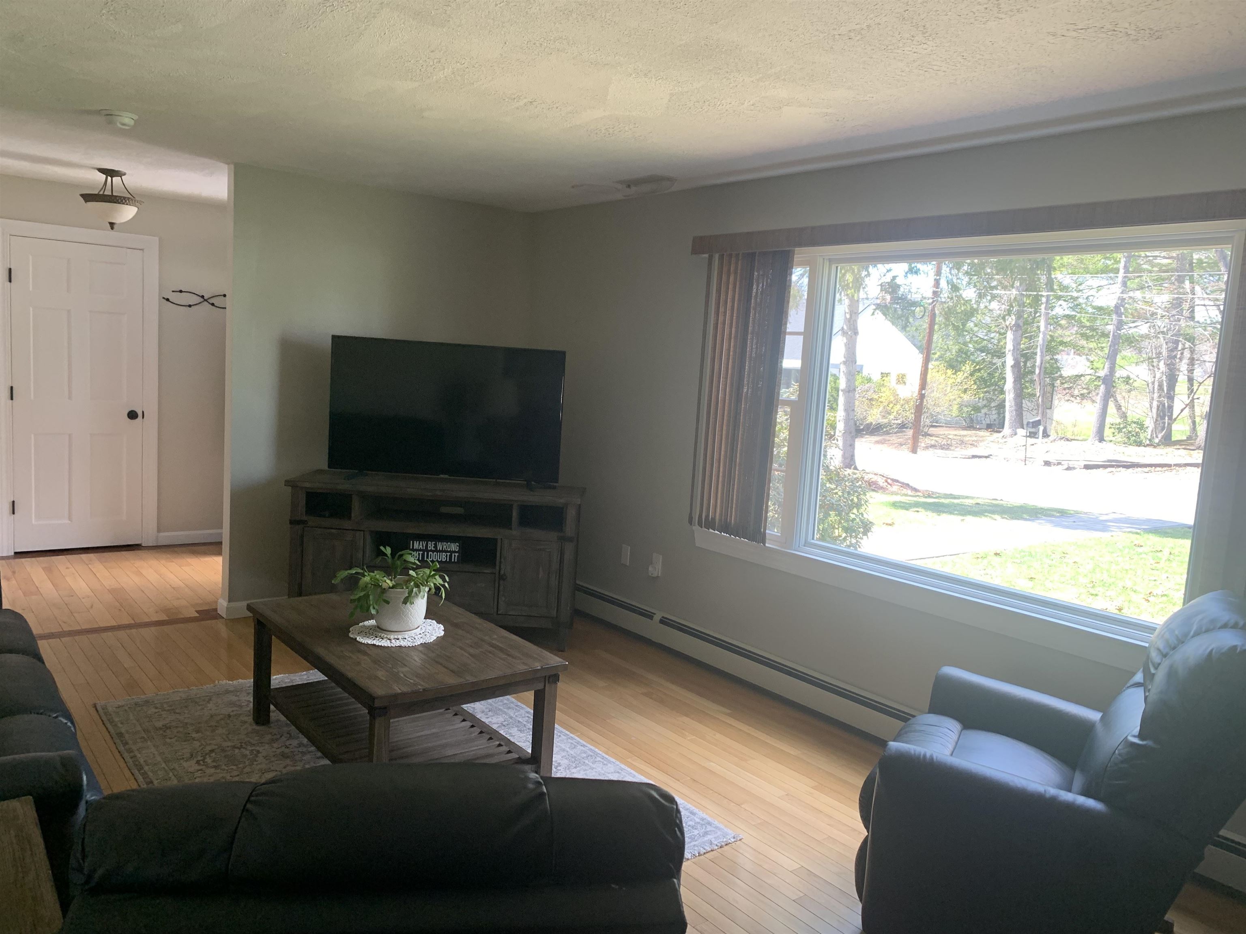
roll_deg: -3.8
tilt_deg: -6.0
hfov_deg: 67.3
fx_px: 936
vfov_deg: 53.1
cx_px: 623
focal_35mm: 26
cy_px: 467
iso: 100
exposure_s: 1/121
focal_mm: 4.25
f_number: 1.8
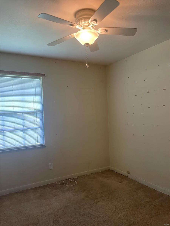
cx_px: 85
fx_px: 170
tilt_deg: +0.3
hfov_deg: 53.1
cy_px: 113
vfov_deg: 67.3
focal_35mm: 26
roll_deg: +2.1
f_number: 1.6
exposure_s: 1/60
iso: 80
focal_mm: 5.1
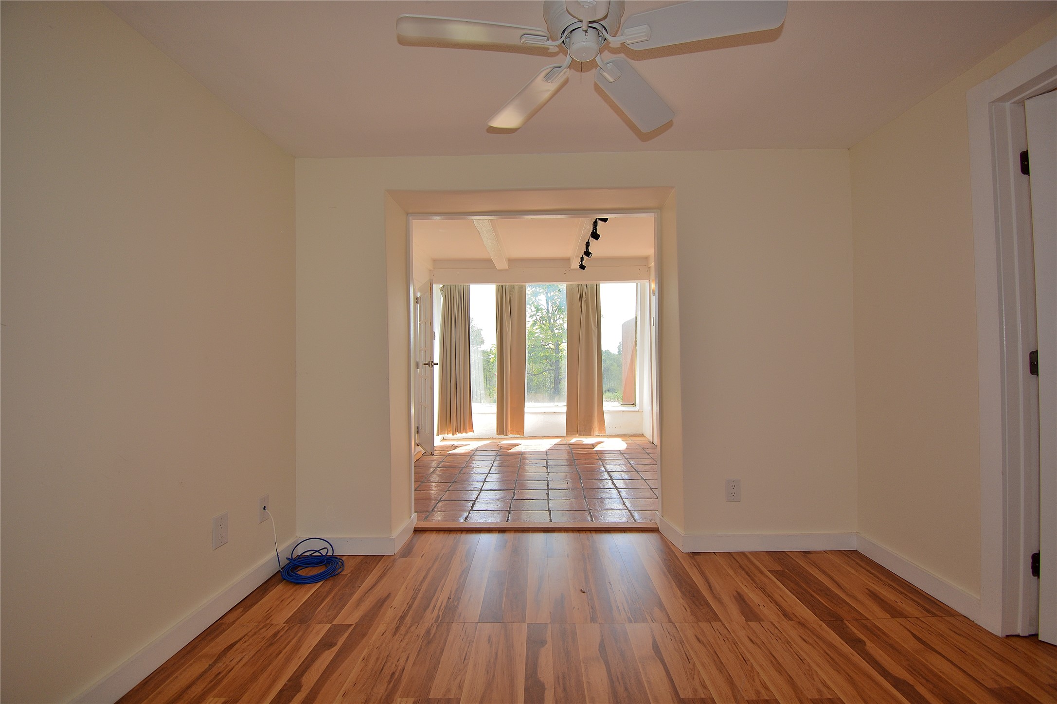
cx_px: 528
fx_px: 440
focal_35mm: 15
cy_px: 352
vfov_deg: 77.3
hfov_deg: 100.4
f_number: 5
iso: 100
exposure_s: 1/125
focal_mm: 10
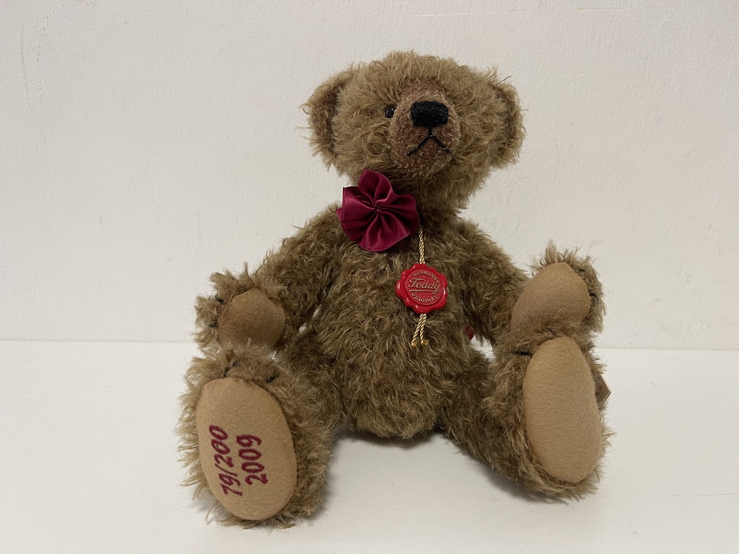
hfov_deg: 69.4
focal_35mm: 25
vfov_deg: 54.9
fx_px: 534
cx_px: 370
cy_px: 277
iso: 80
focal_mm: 5.1
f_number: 1.6
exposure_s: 1/50
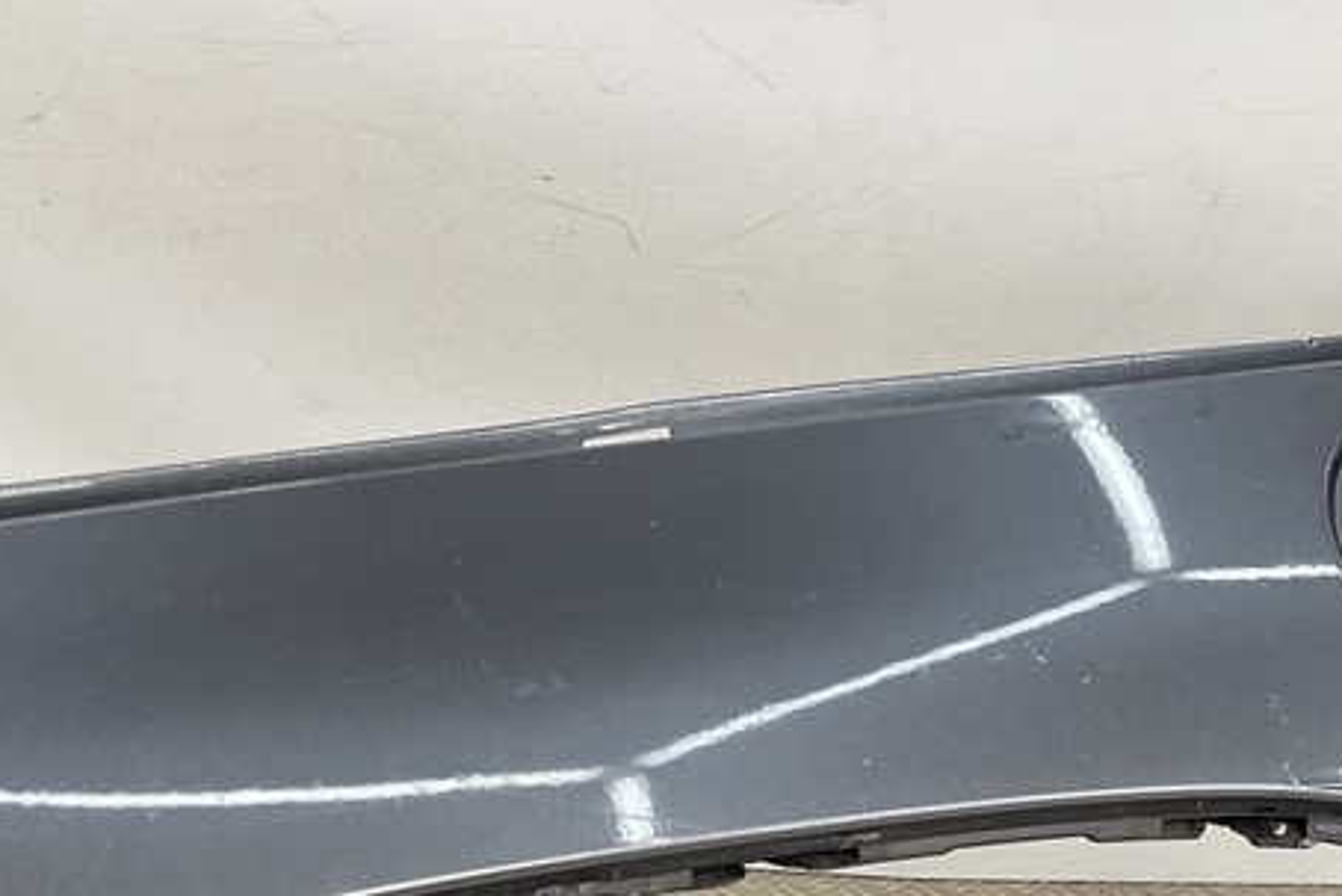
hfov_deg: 28.9
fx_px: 2498
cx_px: 1194
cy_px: 784
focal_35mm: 67
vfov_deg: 20.0
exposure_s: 1/120
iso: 16
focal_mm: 3
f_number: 1.8
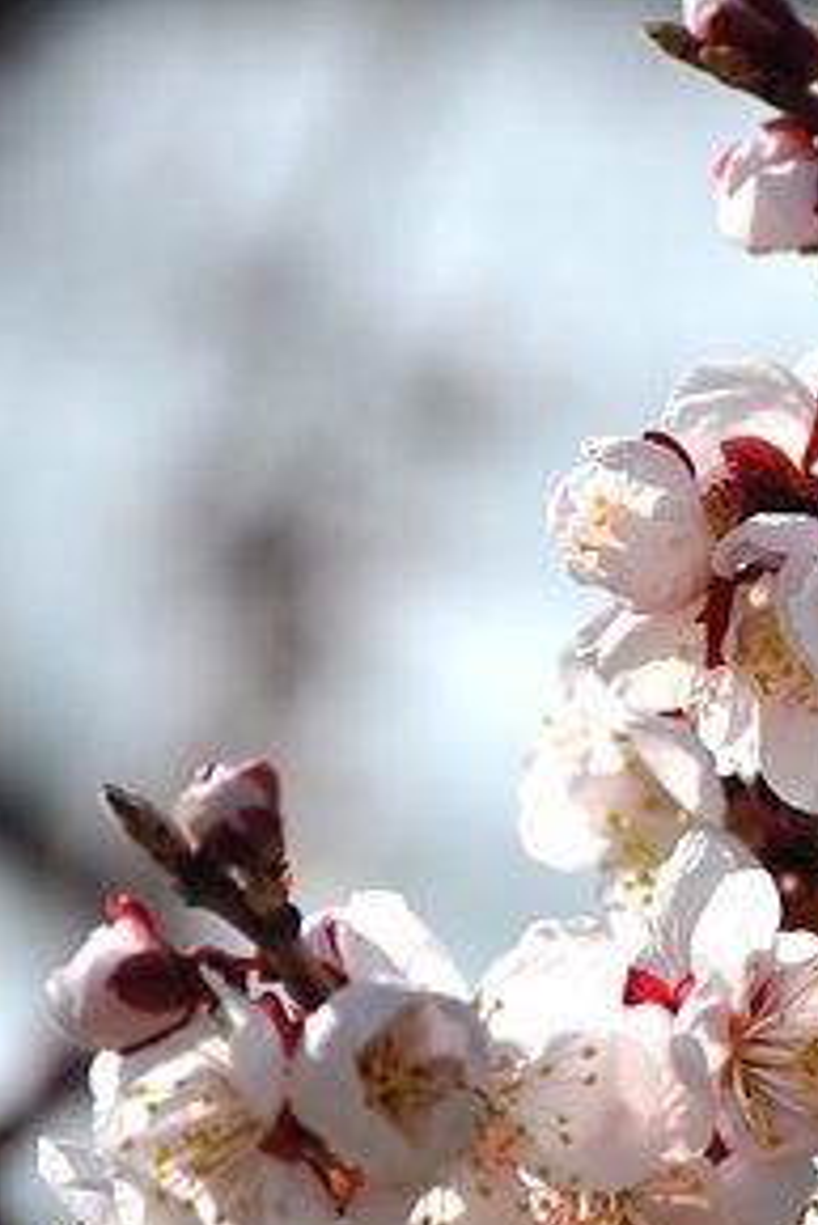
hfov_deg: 3.4
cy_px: 716
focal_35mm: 398
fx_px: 13548
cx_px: 1081
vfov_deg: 5.2
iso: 200
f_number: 8
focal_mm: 150
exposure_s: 1/1000
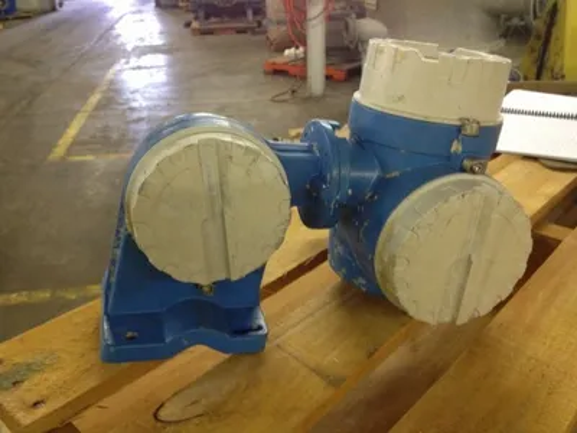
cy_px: 216
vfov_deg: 40.7
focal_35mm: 35
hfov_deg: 52.6
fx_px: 583
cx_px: 288
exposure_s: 1/20
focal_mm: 4.28
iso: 160
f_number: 2.4
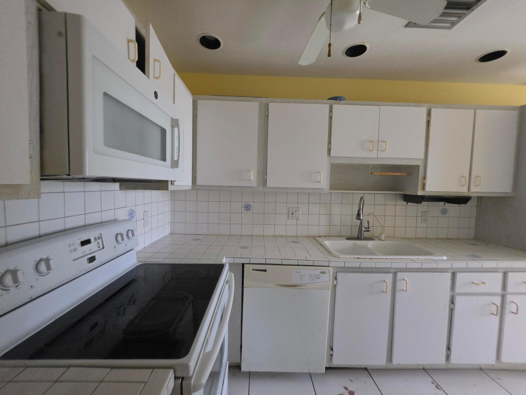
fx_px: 198
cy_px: 198
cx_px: 263
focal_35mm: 13
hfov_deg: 106.2
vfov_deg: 89.9
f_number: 1.9
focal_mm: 2.2
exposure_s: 1/60
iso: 1000
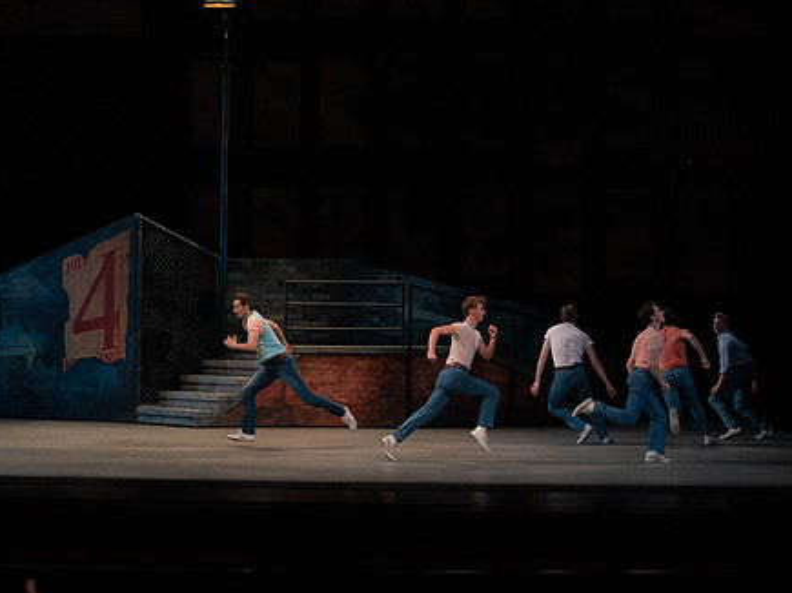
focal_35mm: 100
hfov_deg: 19.6
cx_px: 464
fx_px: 2287
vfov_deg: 14.8
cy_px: 274
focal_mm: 78
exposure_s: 1/400
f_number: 4.5
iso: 3200
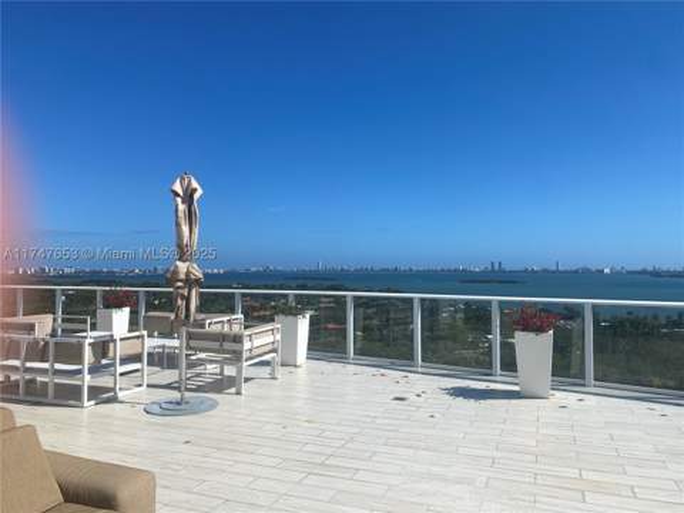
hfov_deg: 67.3
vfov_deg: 53.1
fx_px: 514
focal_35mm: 26
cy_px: 256
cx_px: 342
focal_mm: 4.25
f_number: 1.8
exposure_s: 1/6410
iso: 32
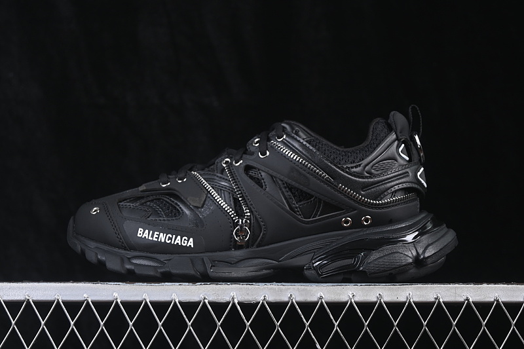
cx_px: 262
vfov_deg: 18.2
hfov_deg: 27.0
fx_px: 1091
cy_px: 174
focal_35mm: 75
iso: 160
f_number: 6.3
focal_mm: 50
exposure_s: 1/60
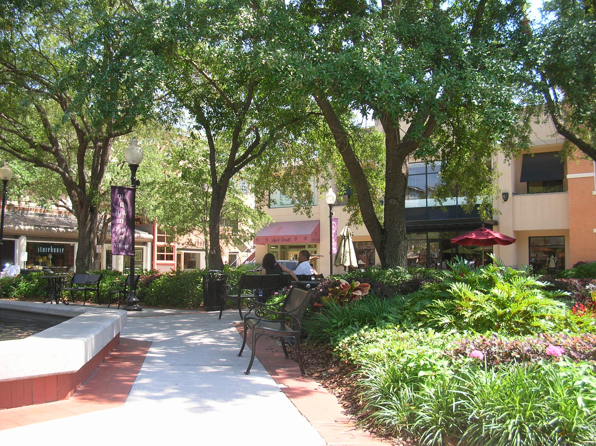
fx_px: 602
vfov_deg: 40.6
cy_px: 223
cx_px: 298
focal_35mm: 35
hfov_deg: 52.7
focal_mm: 5.8
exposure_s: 1/182
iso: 50
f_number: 2.8
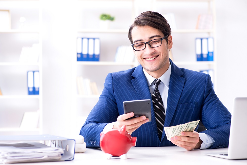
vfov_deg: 13.0
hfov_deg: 19.5
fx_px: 720
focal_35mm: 105
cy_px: 82
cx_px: 124
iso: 200
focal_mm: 105
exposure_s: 1/100
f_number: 5.6
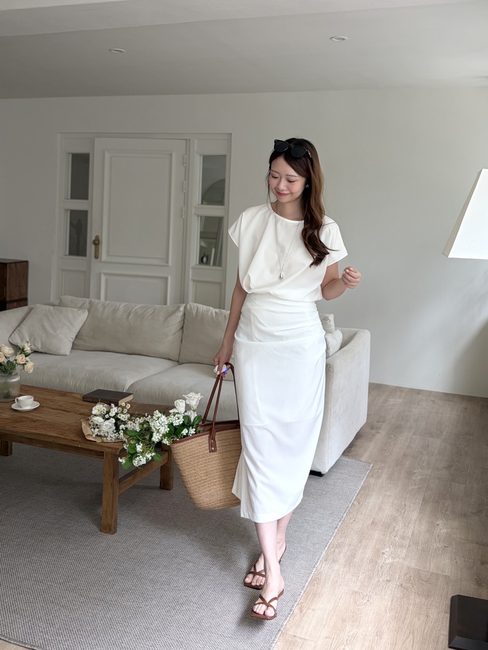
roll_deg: -2.7
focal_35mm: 26
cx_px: 244
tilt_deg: -1.3
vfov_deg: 67.3
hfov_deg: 53.1
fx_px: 489
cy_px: 325
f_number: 1.6
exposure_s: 1/121
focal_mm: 5.96
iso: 64
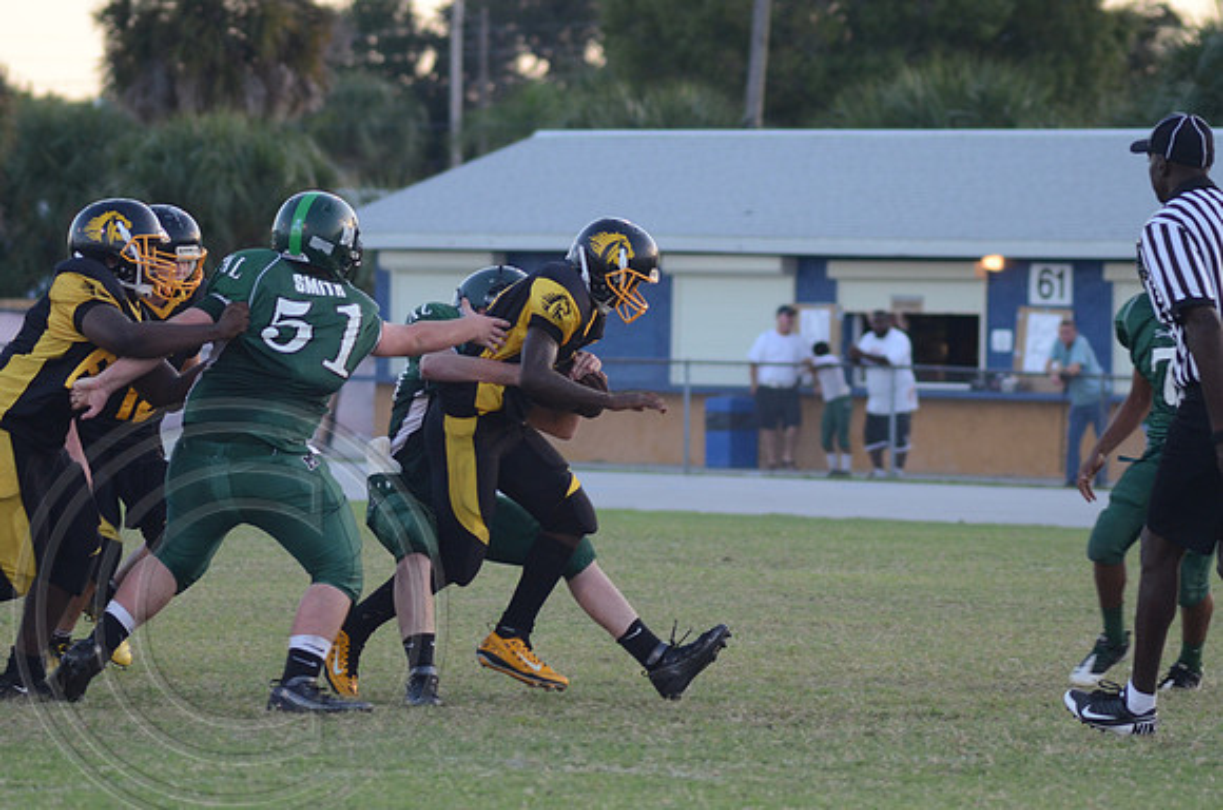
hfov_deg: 6.9
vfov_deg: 4.6
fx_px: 10169
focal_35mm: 300
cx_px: 612
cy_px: 405
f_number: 5.6
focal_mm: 200
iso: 1000
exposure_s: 1/400
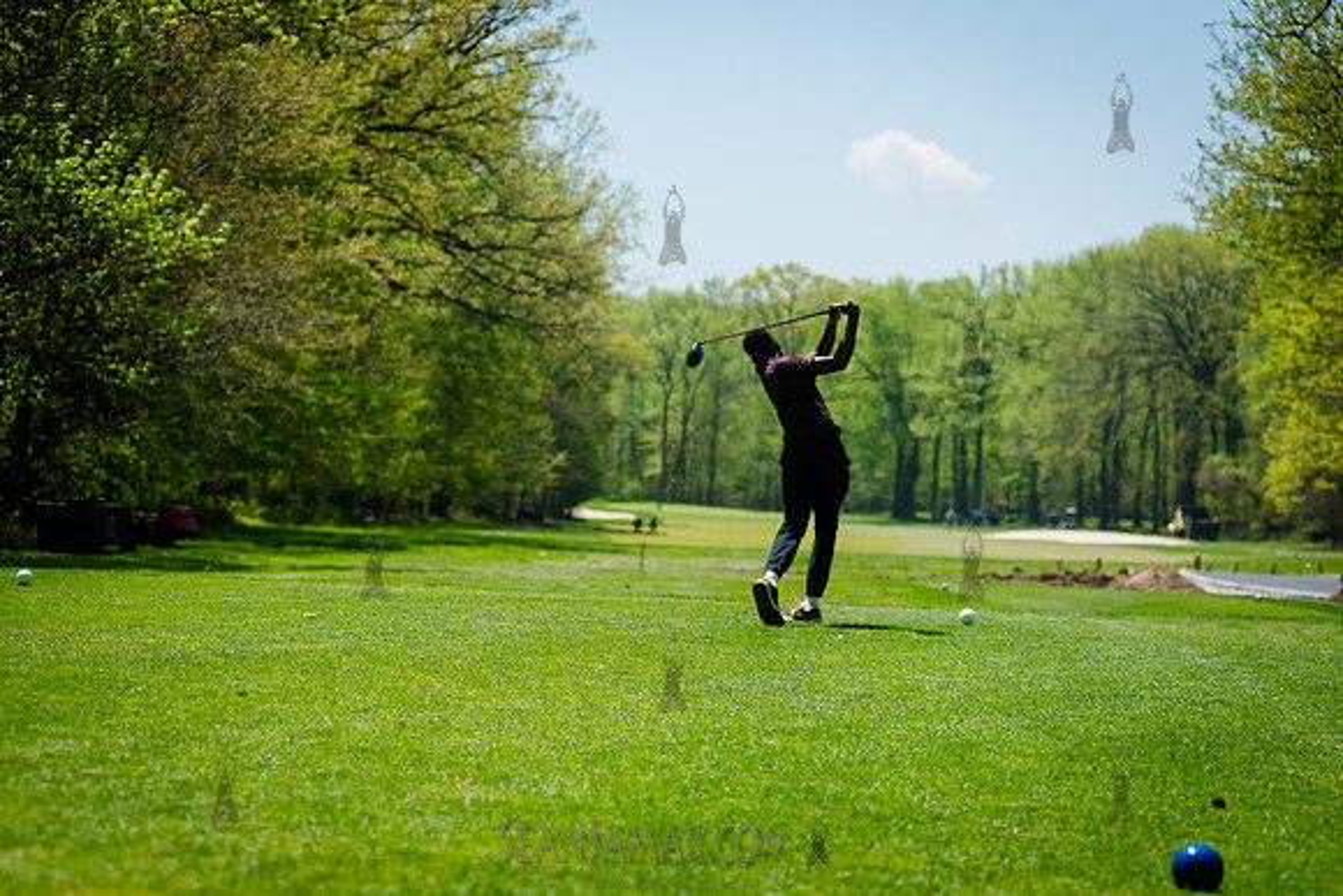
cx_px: 672
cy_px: 448
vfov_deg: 17.1
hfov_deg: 25.4
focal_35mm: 80
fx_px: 2985
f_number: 3.5
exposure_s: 1/1000
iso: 100
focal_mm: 80
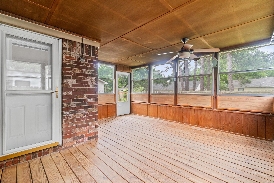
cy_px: 92
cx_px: 137
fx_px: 114
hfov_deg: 100.4
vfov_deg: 77.3
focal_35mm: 15
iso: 250
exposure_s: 1/2
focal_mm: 10
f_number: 9
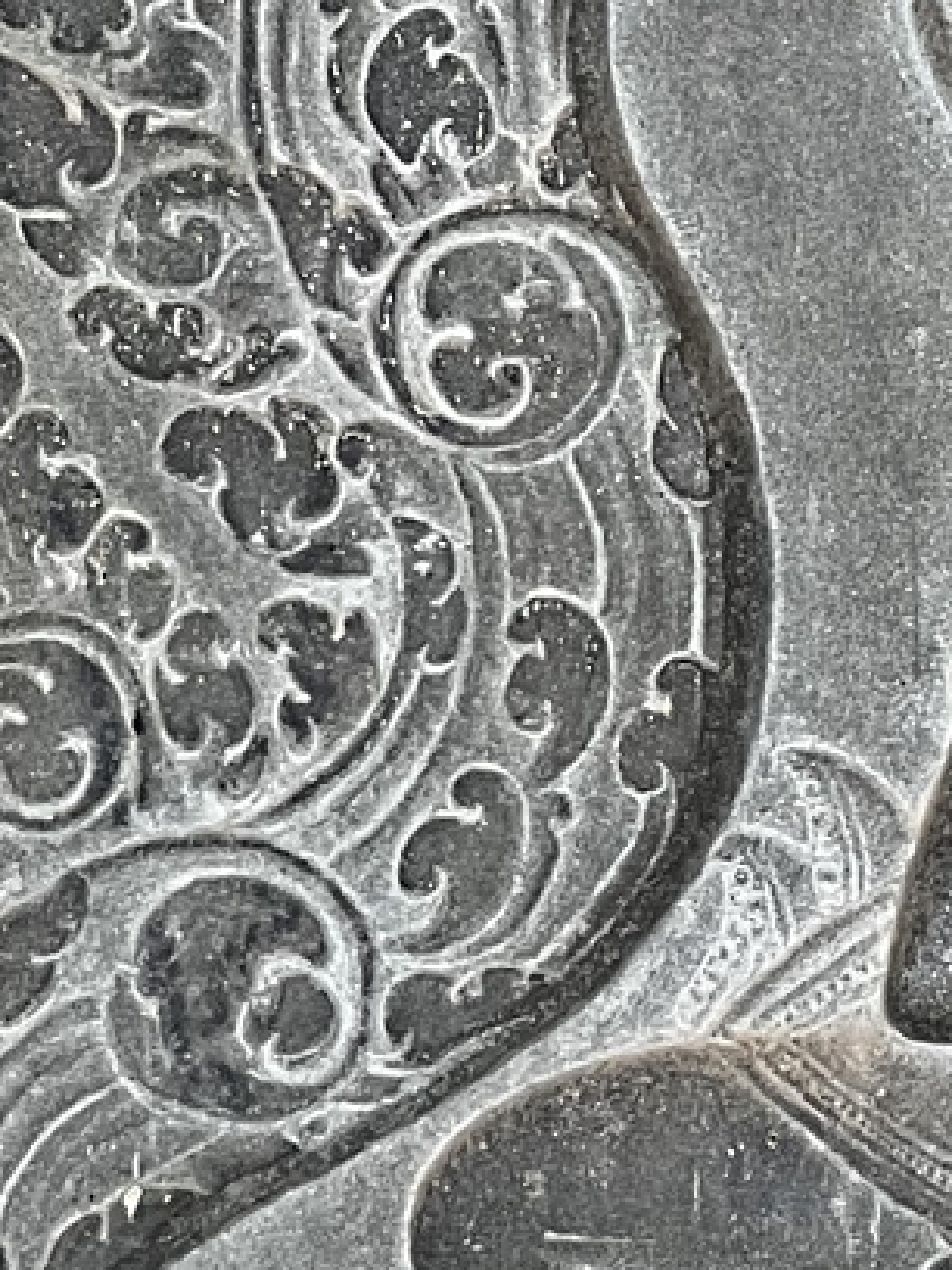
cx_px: 1322
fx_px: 11074
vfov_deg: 6.6
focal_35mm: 302
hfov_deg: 4.9
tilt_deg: -2.0
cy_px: 766
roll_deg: -1.2
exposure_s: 1/99
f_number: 2.8
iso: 200
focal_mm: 9
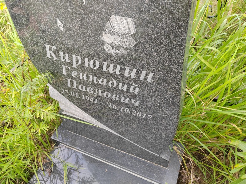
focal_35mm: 27
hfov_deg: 65.3
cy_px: 92
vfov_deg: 51.4
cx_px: 123
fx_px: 192
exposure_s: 1/110
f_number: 1.9
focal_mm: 5.52
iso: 100
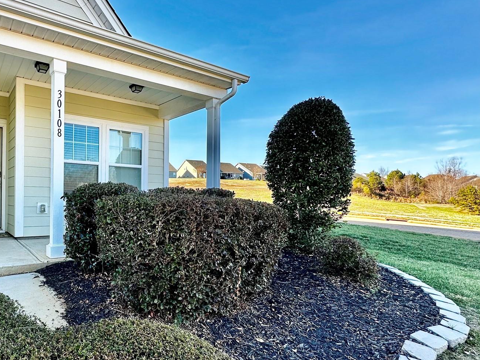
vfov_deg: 61.0
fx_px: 305
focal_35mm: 22
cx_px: 131
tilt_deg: -0.2
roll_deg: -0.6
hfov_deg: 72.1
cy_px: 197
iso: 40
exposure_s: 1/351
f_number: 2.2
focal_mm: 2.22
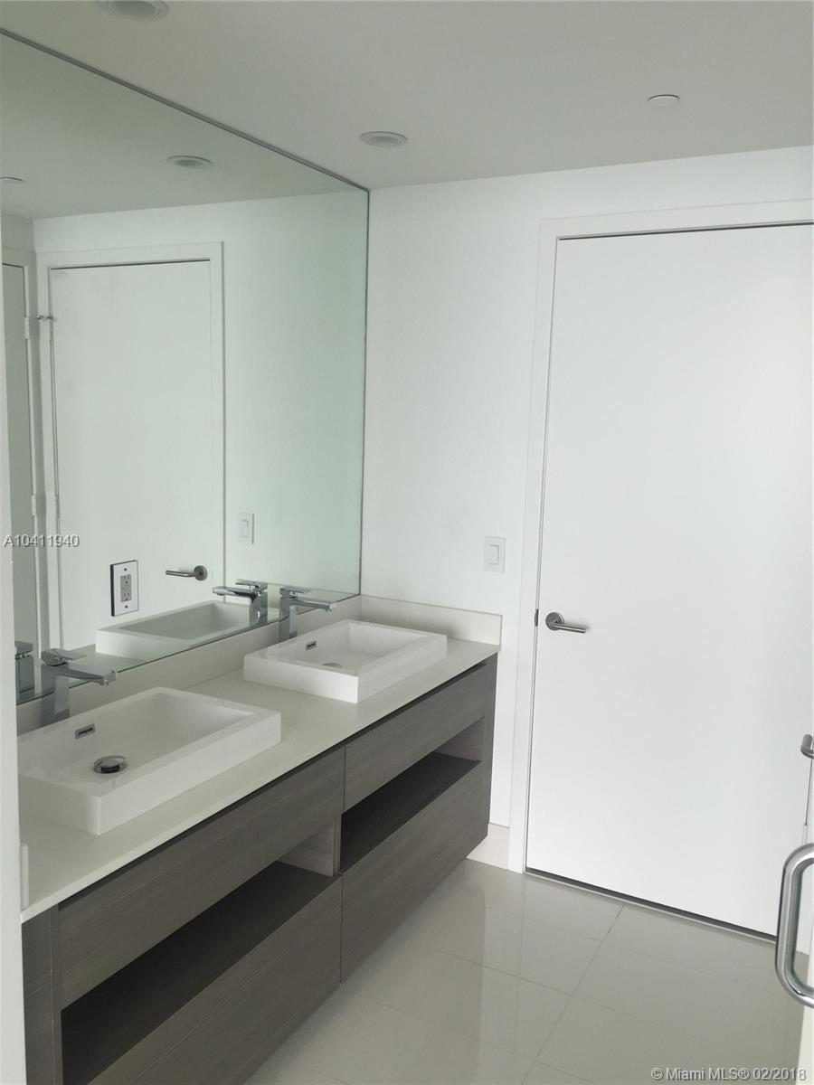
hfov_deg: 48.2
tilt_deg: -8.3
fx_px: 909
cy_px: 542
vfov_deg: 61.7
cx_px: 407
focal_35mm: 29
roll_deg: -2.6
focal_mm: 4.15
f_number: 2.2
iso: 32
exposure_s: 1/120
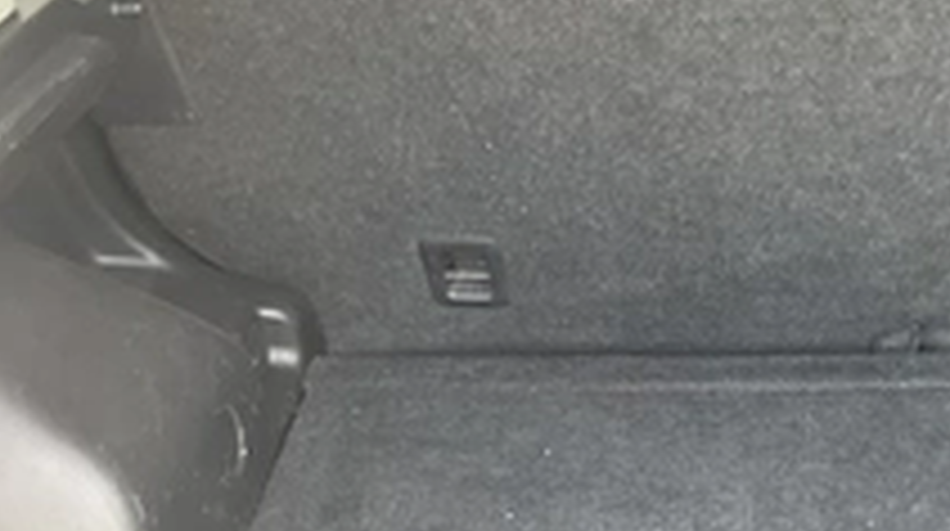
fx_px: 1509
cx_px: 788
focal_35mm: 60
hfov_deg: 33.7
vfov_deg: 19.8
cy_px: 414
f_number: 1.8
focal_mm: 3
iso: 64
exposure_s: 1/122
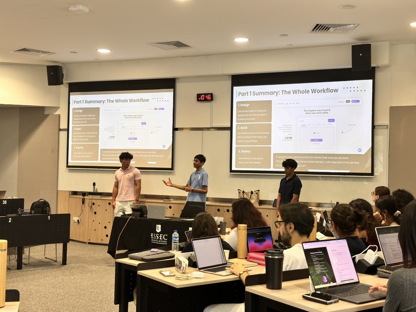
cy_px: 156
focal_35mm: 48
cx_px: 208
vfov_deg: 30.3
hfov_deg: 39.7
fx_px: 577
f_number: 1.78
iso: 80
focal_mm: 6.86
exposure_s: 1/50
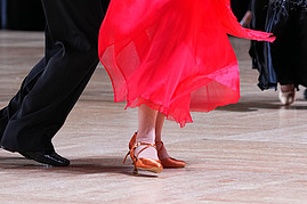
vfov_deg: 4.9
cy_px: -42
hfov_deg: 7.4
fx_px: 2369
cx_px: 126
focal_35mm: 278
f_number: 4
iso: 1600
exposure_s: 1/400
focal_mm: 129
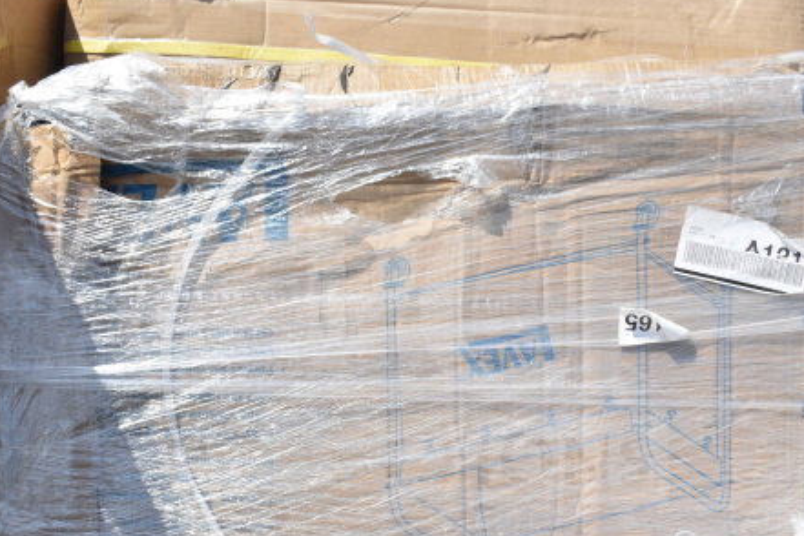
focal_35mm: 48
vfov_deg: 28.1
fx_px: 1065
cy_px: 358
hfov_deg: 41.3
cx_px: 463
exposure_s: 1/320
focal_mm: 23
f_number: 9
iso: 200
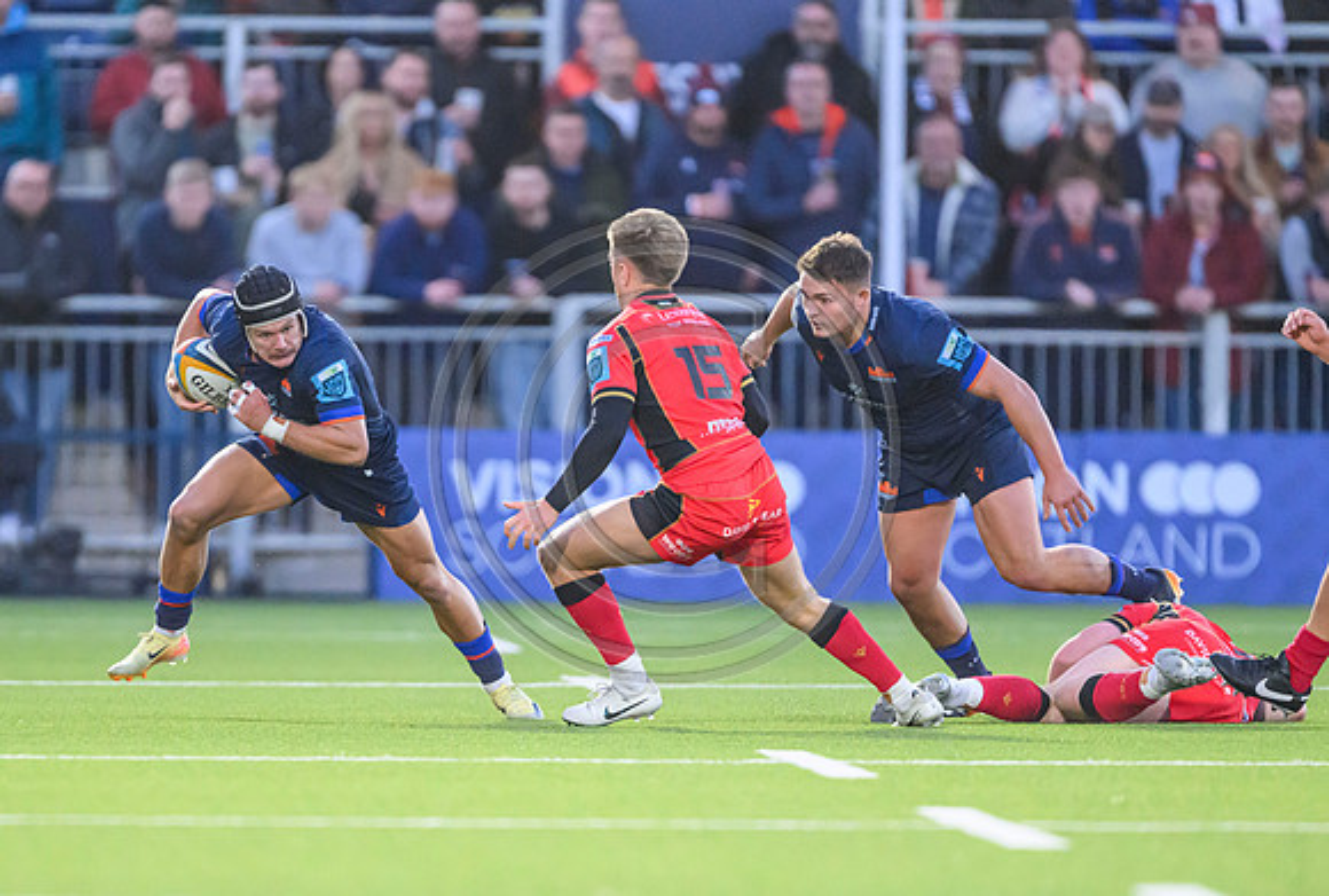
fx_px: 28288
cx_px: 526
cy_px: 600
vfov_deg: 1.8
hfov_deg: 2.7
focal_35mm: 764
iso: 6400
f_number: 4
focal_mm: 560
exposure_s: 1/1000
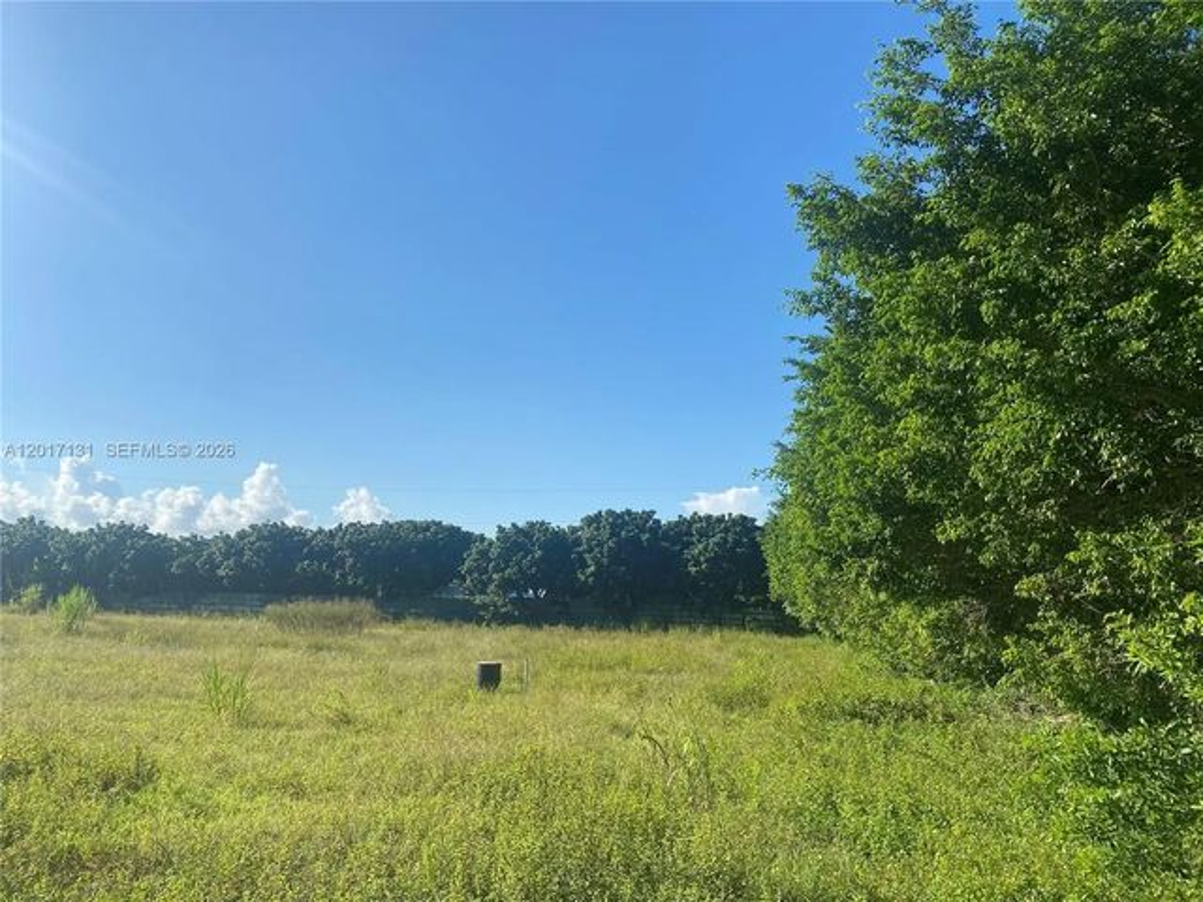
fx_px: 904
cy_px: 451
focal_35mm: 26
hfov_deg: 67.3
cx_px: 602
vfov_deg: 53.1
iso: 32
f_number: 1.8
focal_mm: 4.25
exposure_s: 1/3401
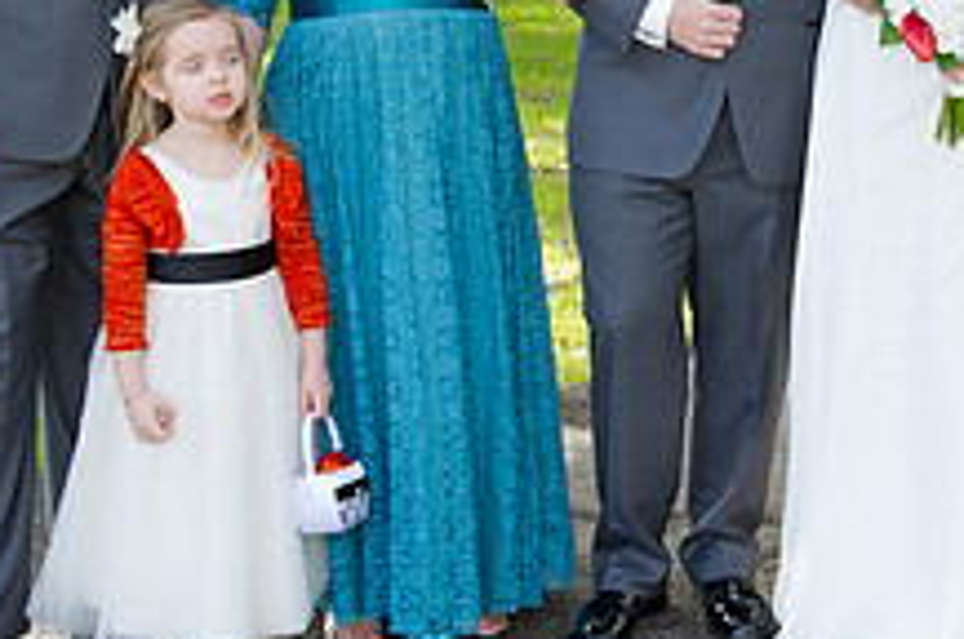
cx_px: 737
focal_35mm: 91
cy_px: 102
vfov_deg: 14.9
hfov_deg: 22.2
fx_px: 2433
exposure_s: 1/100
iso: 320
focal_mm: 34
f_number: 5.6
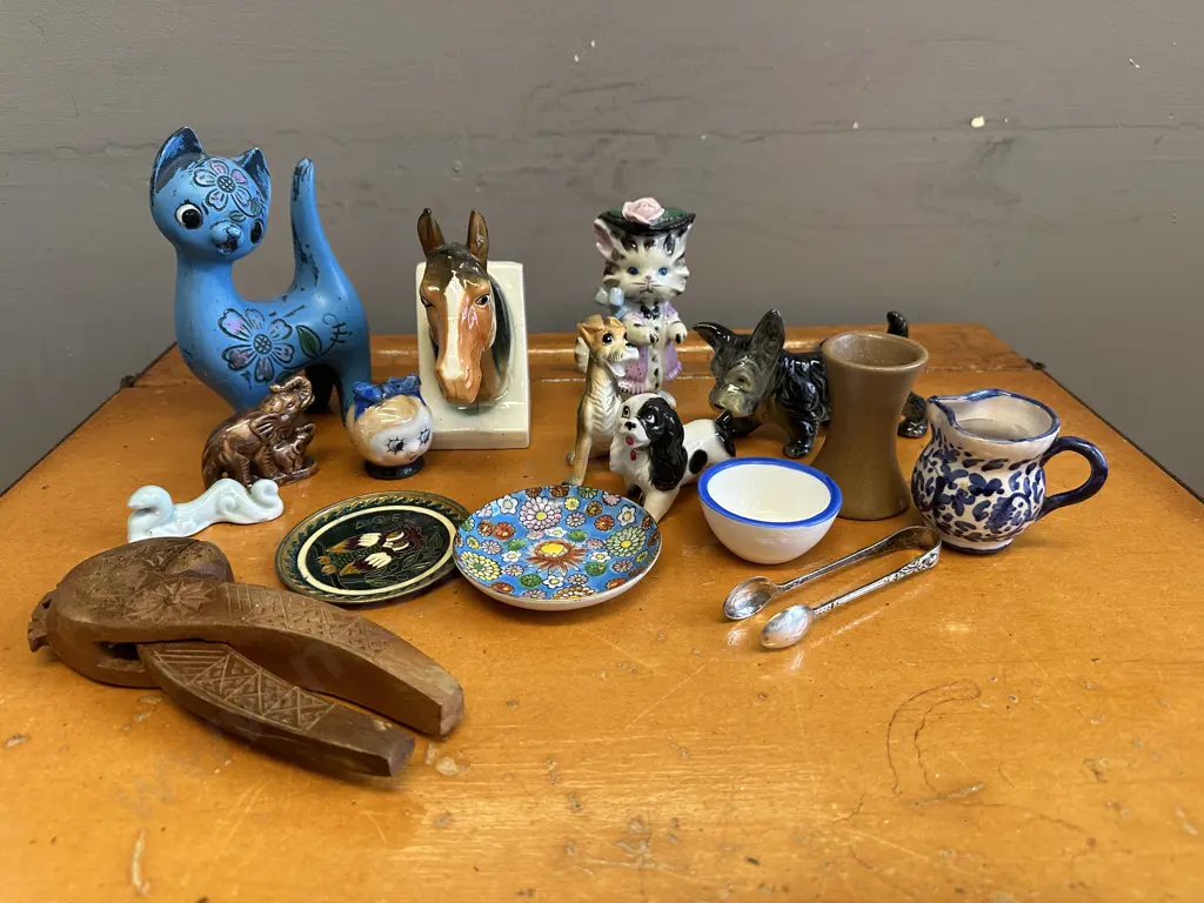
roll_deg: +2.0
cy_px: 452
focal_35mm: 24
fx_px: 835
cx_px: 602
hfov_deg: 71.6
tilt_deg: -27.5
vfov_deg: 56.8
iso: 200
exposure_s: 1/100
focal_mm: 6.86
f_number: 1.78
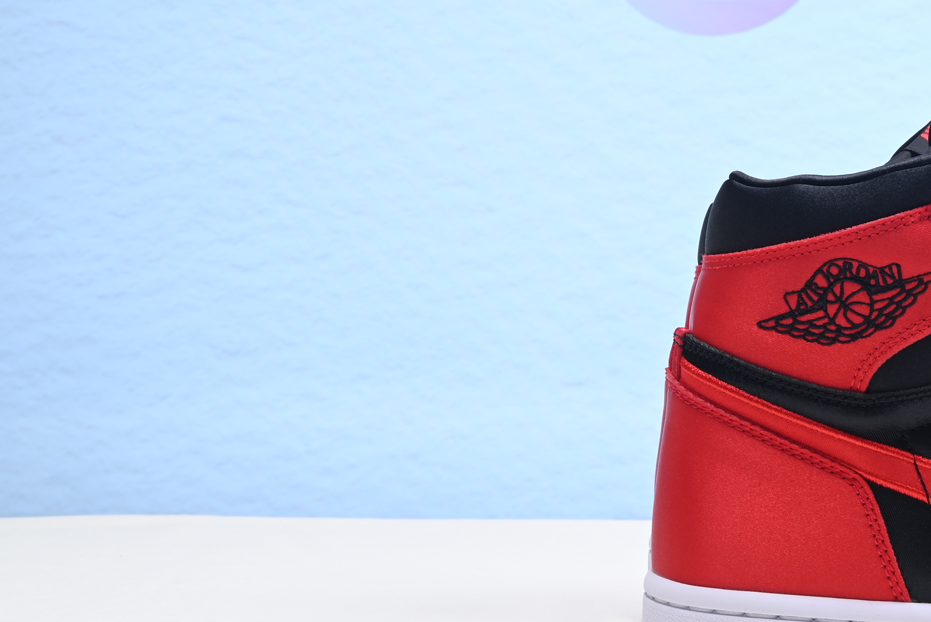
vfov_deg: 15.8
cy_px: 146
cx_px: 1010
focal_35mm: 86
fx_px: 2225
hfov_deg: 22.4
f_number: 16
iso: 100
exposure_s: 1/2
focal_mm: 38
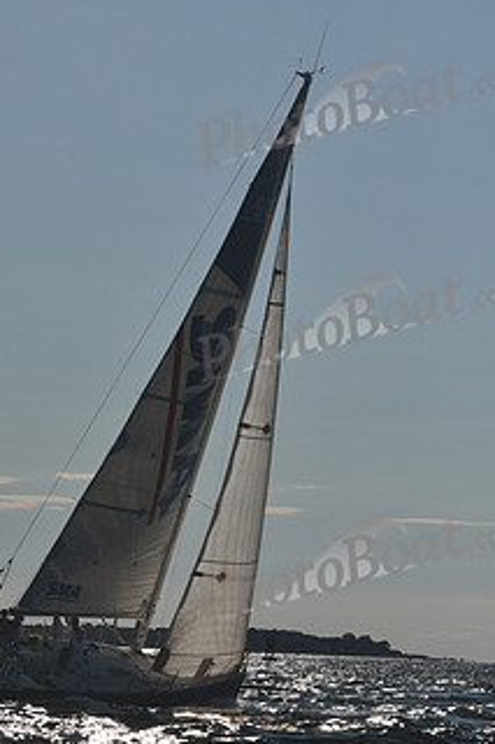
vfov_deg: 13.2
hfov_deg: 8.8
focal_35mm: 156
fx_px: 3221
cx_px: 78
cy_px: 477
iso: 250
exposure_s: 1/3200
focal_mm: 86
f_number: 7.1
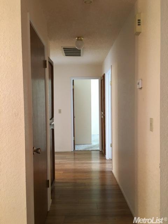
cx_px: 84
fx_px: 188
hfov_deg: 48.2
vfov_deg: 61.7
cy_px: 112
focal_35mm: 29
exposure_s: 1/17
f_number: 2.2
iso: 200
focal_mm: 4.15
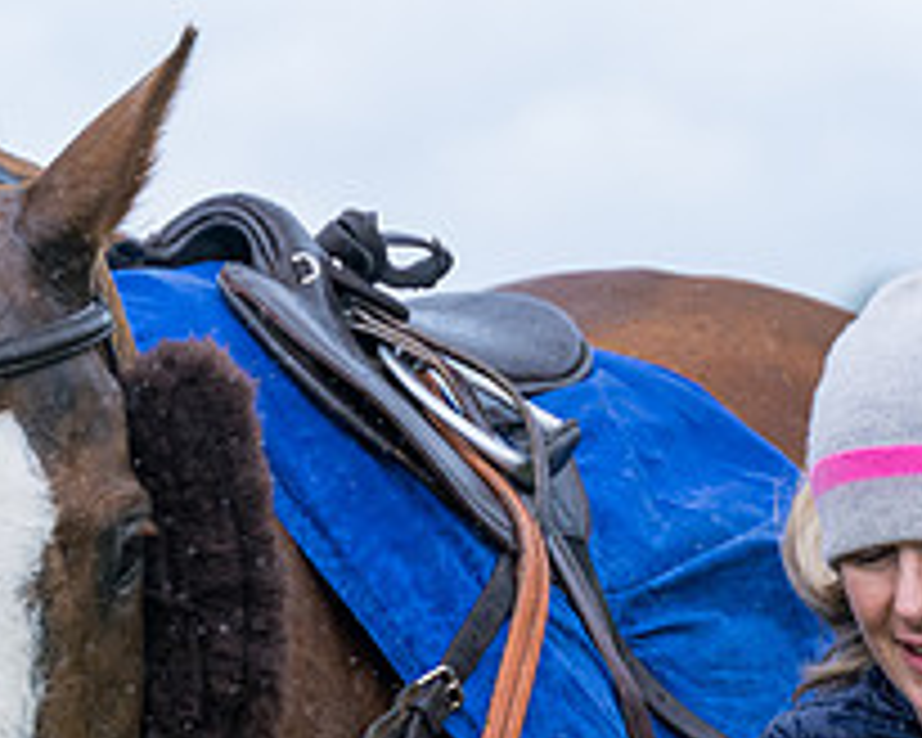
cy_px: 819
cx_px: 1108
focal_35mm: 432
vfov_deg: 3.6
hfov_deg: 4.5
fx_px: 11788
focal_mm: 103
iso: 400
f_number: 4
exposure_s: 1/1600
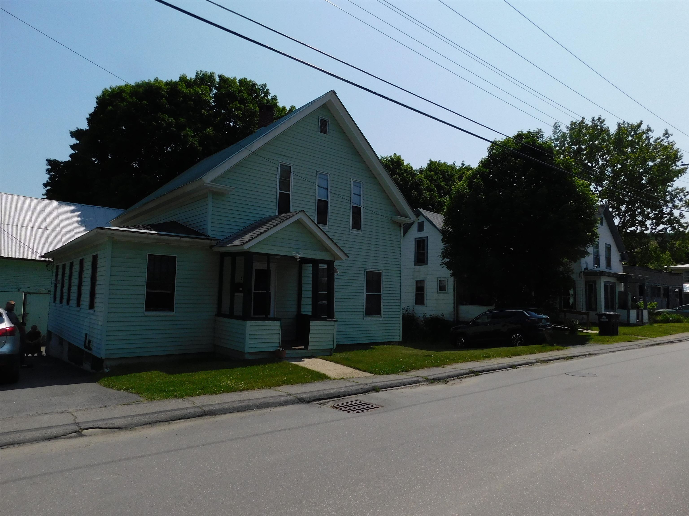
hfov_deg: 73.9
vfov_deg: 58.9
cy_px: 258
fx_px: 458
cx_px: 344
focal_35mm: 23
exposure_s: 1/1000
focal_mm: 4
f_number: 6
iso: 125
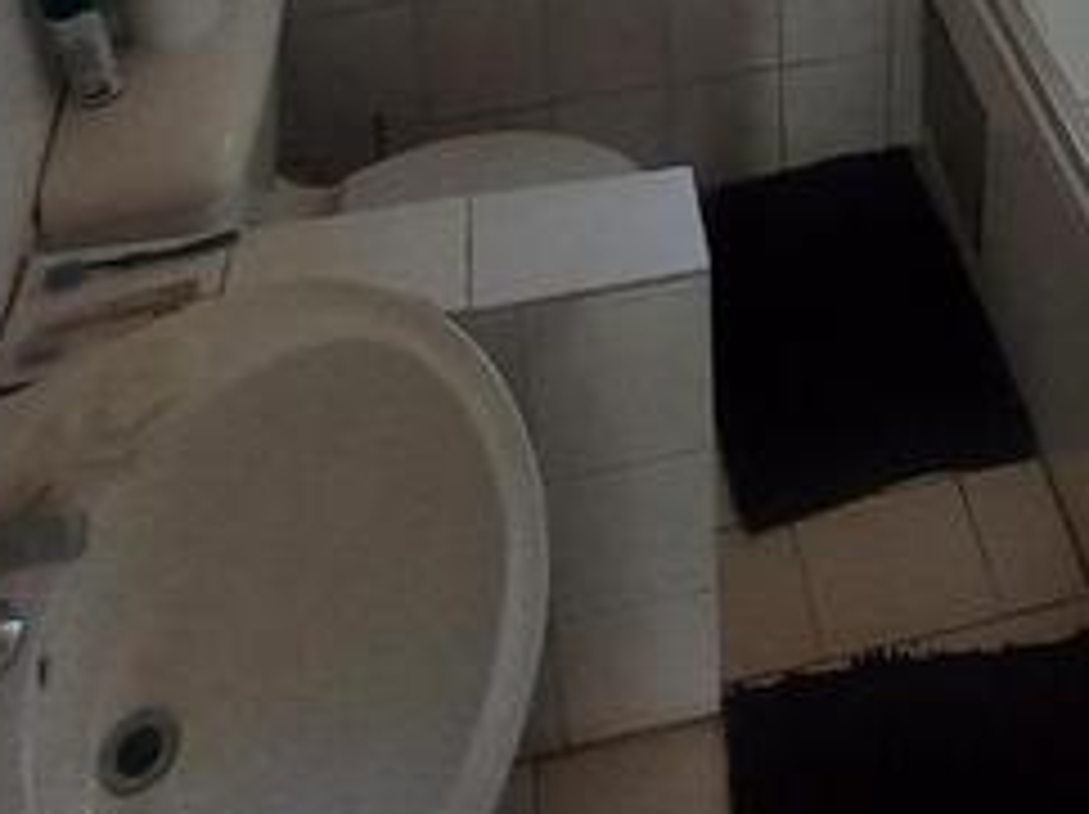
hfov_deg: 43.3
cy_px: -396
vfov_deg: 25.5
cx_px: 729
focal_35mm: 43
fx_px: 1351
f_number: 2.2
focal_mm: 1.42
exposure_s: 1/50
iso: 80
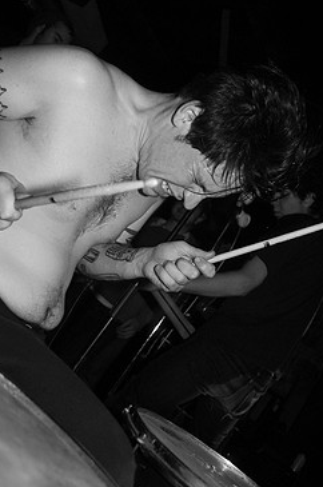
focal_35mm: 37
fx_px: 500
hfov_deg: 35.8
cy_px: 201
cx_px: 180
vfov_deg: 51.7
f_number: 3.2
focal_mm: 20
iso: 800
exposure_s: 1/20
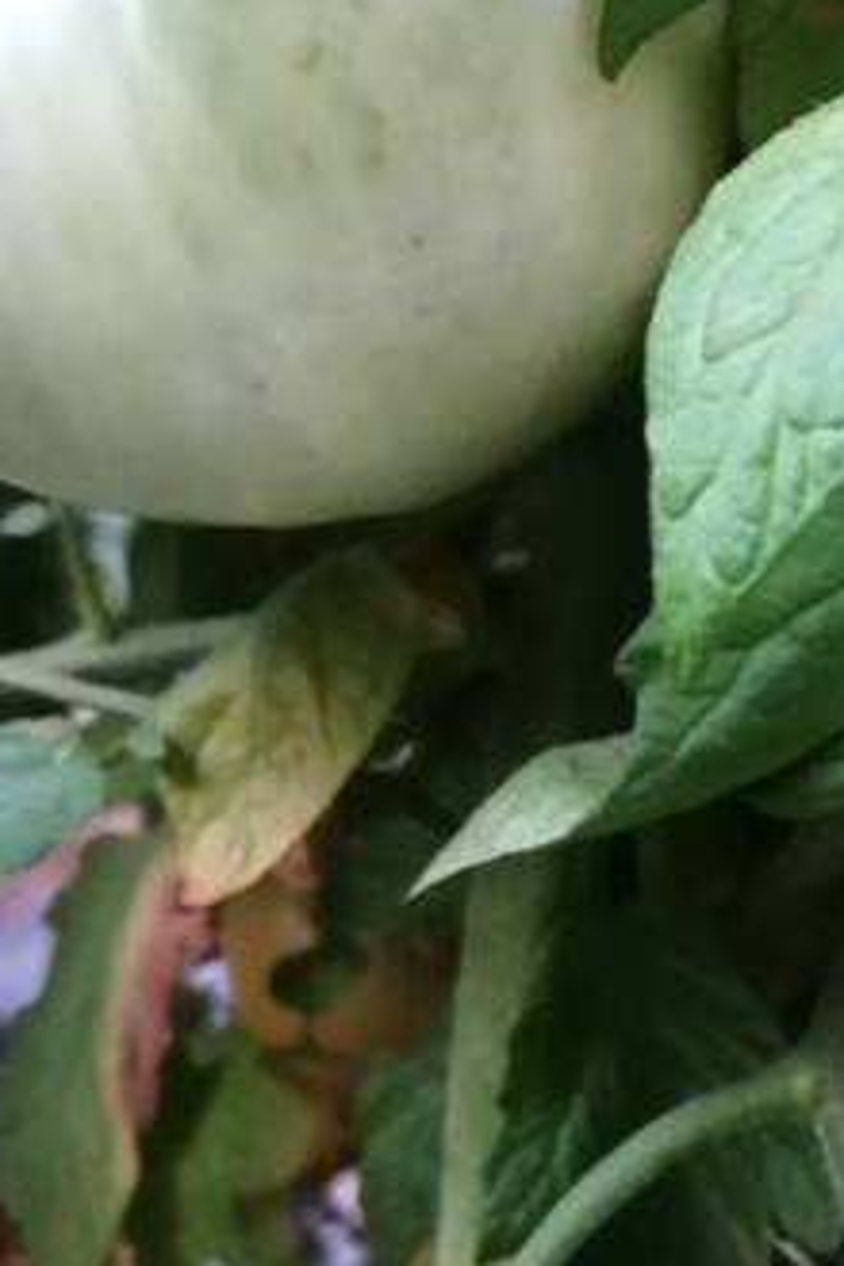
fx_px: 2391
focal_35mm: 68
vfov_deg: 29.6
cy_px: 598
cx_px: 967
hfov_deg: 19.1
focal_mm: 3.95
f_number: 1.8
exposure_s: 1/50
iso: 640
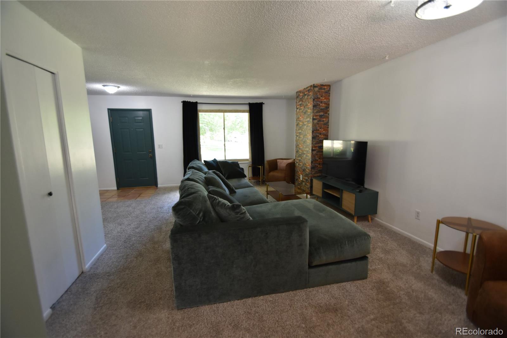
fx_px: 211
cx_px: 254
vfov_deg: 77.3
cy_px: 169
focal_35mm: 15
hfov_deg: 100.4
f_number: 4
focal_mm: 10
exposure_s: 1/60
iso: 720
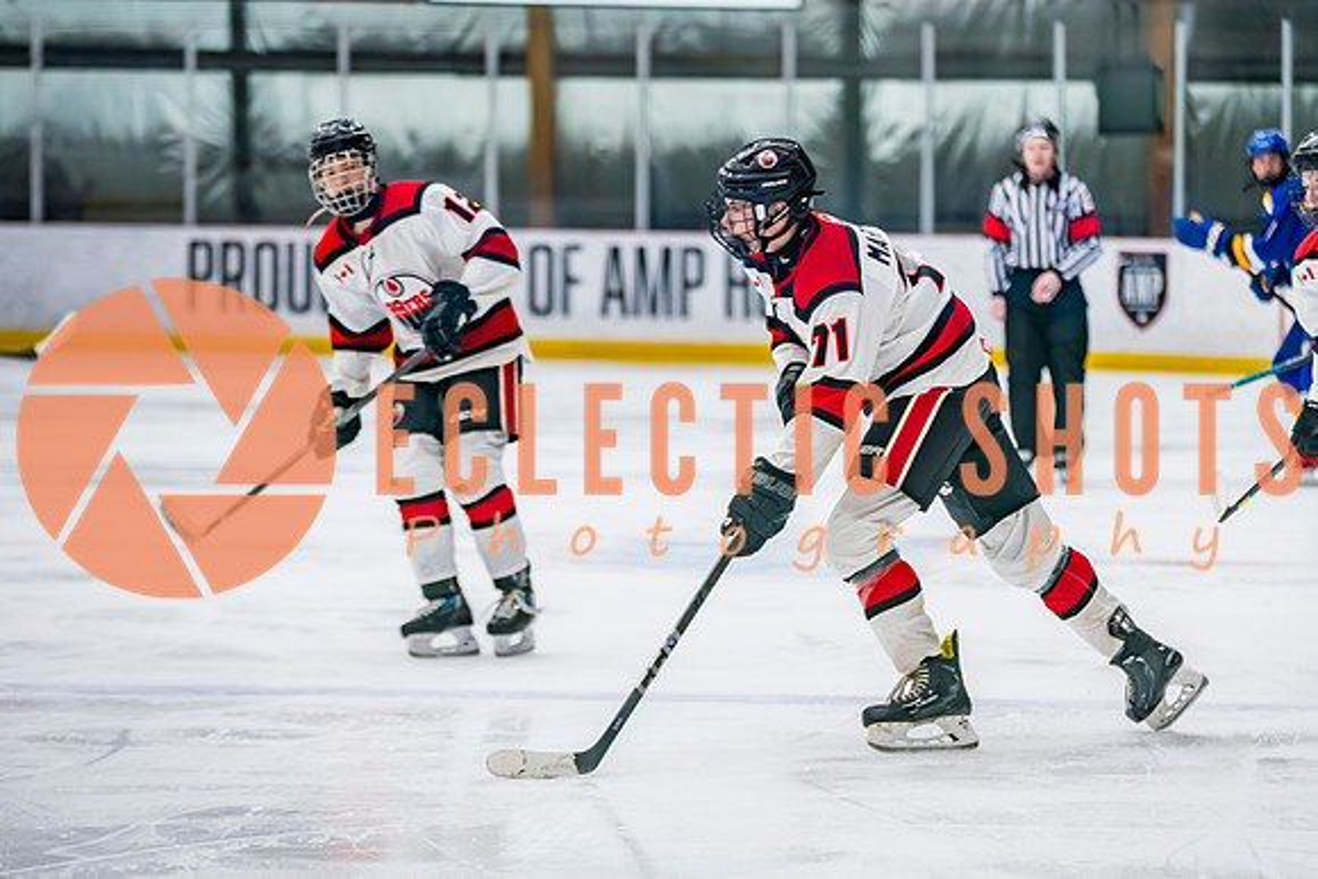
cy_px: 413
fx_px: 7101
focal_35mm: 194
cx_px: 883
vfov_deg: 7.1
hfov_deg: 10.6
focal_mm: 142
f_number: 2.8
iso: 2000
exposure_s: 1/640
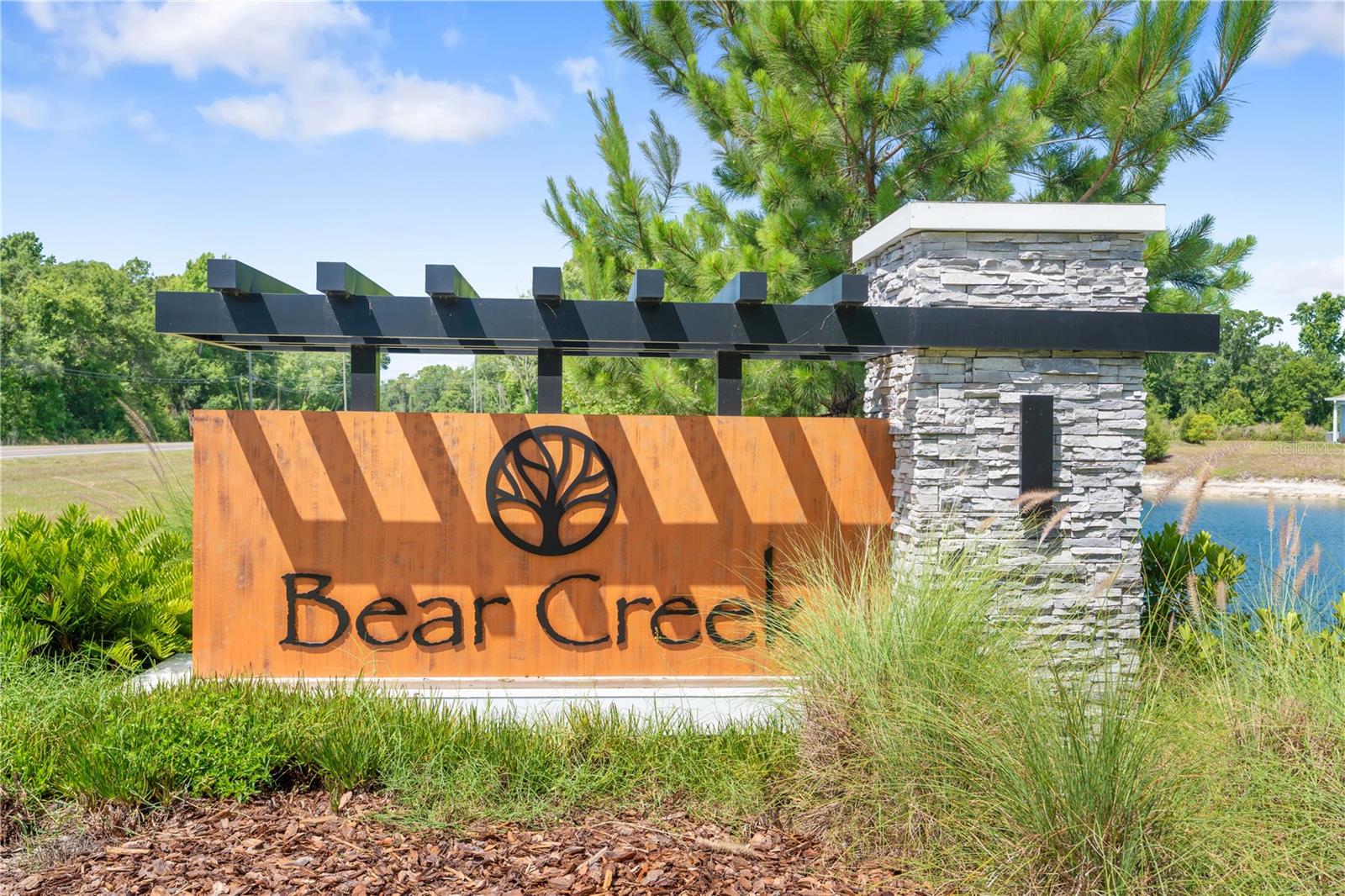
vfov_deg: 42.3
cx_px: 672
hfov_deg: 60.3
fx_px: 1158
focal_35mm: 31
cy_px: 448
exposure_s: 1/320
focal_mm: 31
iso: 200
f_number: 8
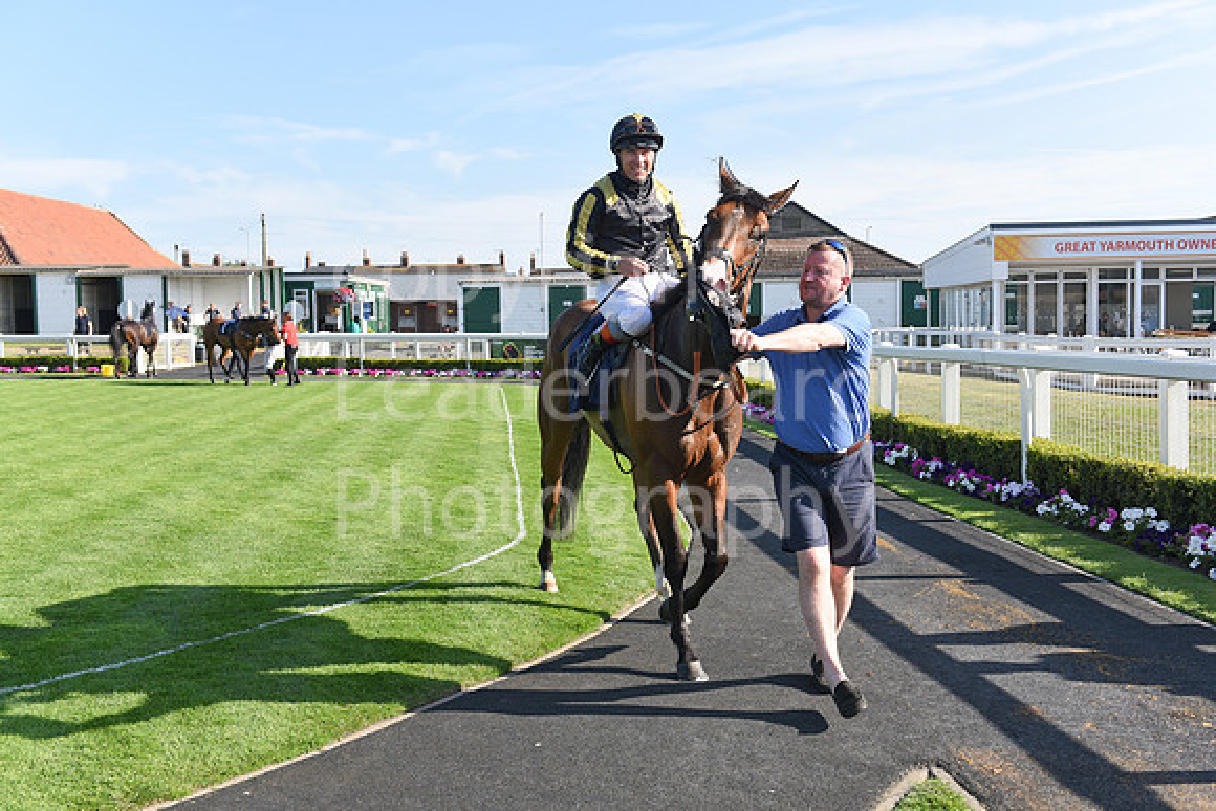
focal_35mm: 36
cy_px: 406
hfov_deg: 53.1
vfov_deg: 36.9
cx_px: 608
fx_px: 1216
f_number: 5.6
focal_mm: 36
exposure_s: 1/1000
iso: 400
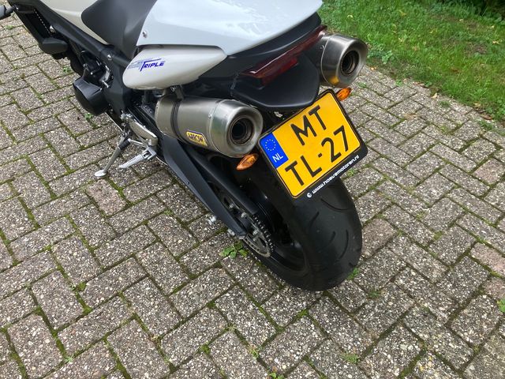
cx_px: 252
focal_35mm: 28
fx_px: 408
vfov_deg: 49.7
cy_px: 190
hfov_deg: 63.4
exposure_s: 1/121
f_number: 1.8
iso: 64
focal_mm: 3.99
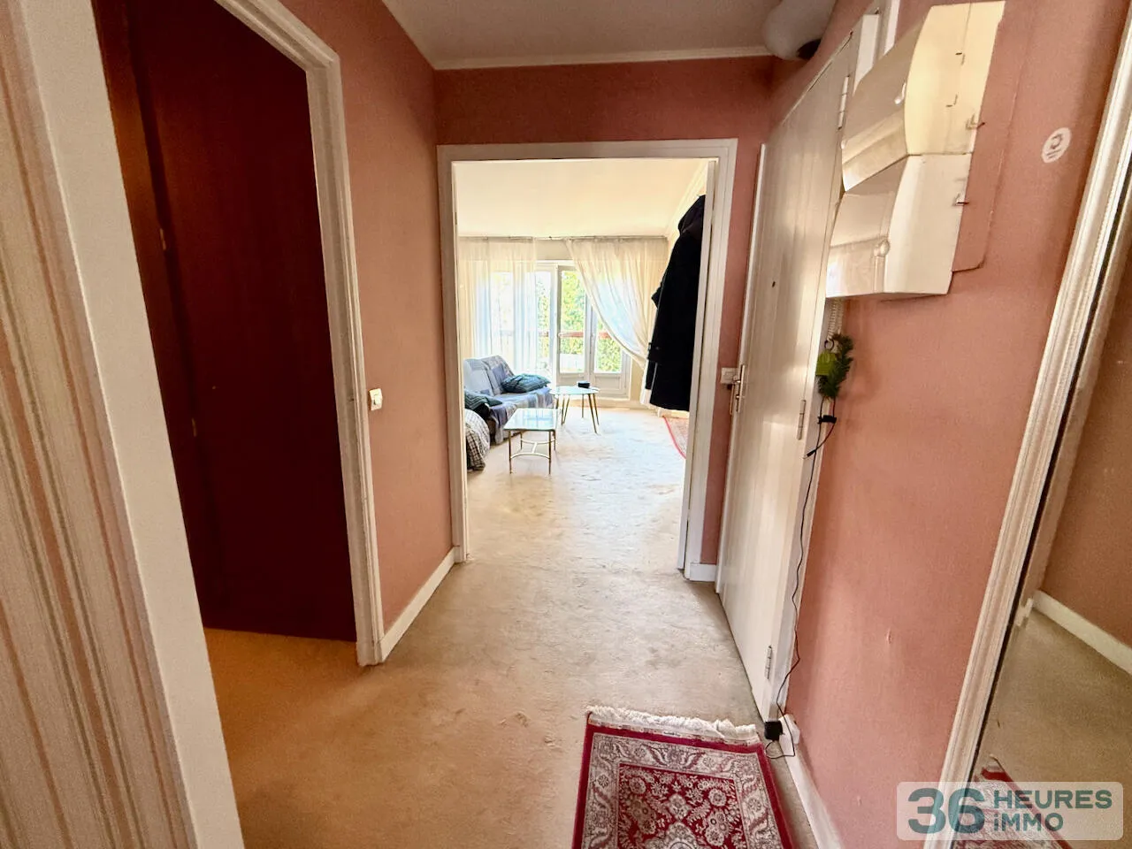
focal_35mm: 14
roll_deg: -0.7
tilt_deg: -12.6
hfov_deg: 102.1
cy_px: 424
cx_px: 566
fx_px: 458
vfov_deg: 85.7
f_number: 2.2
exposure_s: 1/99
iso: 320
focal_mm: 2.22
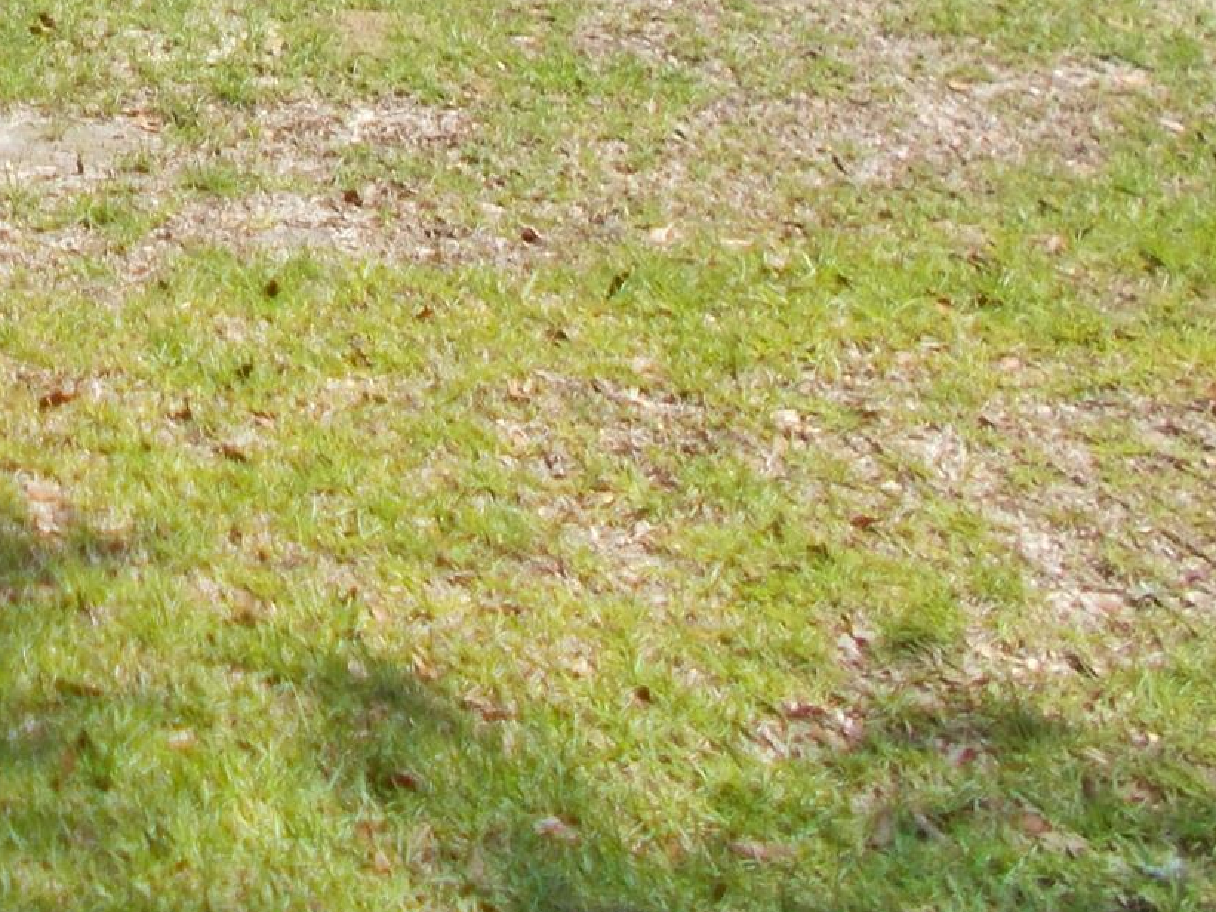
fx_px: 3338
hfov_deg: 19.7
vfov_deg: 13.8
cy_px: -742
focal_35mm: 95
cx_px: -139
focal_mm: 4.6
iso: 80
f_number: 8
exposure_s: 1/100
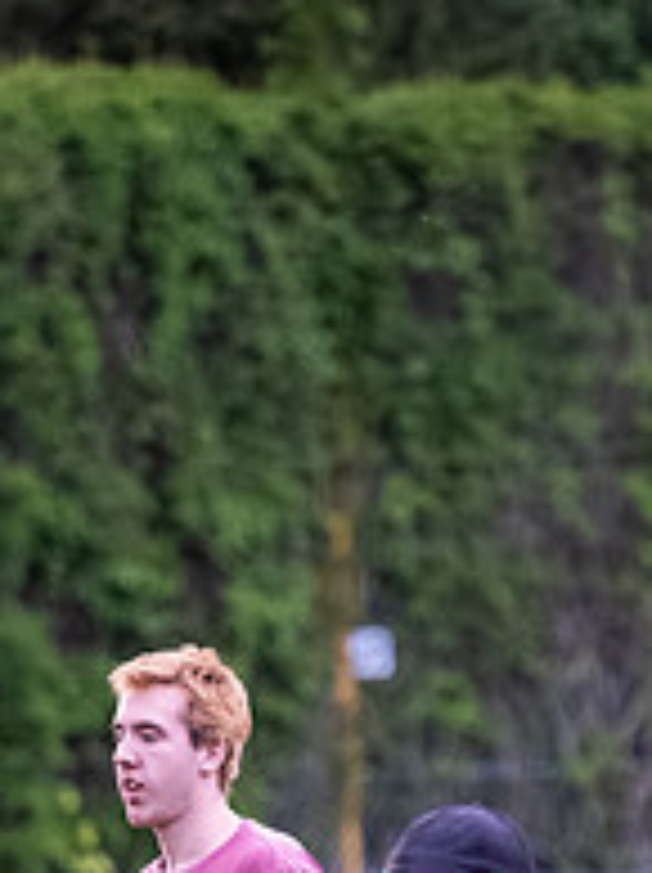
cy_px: 904
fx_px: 17493
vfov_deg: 2.9
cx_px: 308
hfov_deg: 2.1
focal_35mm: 695
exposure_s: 1/1250
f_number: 2.8
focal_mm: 150
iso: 6400
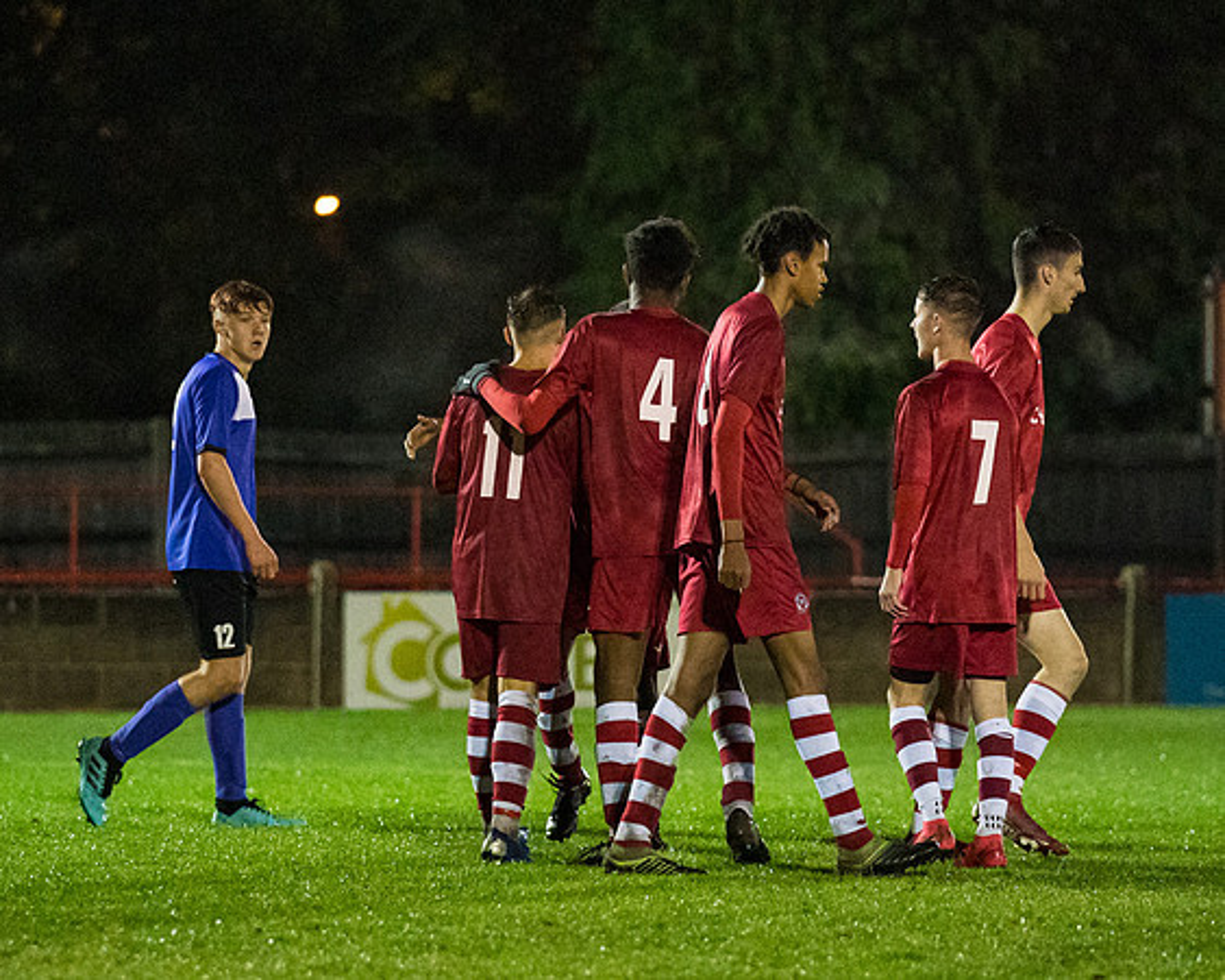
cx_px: 520
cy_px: 496
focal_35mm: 258
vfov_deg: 6.0
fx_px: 9342
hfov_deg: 7.5
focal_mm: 144
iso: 6400
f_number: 2.8
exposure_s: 1/1250
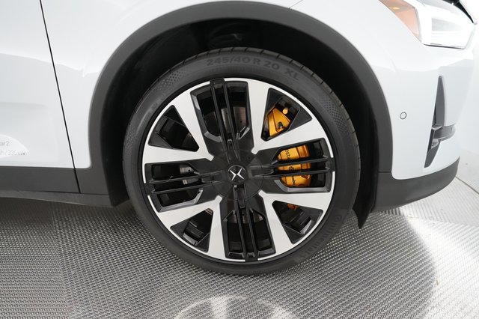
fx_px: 319
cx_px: 240
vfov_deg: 53.1
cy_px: 160
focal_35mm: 24
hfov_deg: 73.8
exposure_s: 1/320
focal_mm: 24
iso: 6400
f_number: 2.8
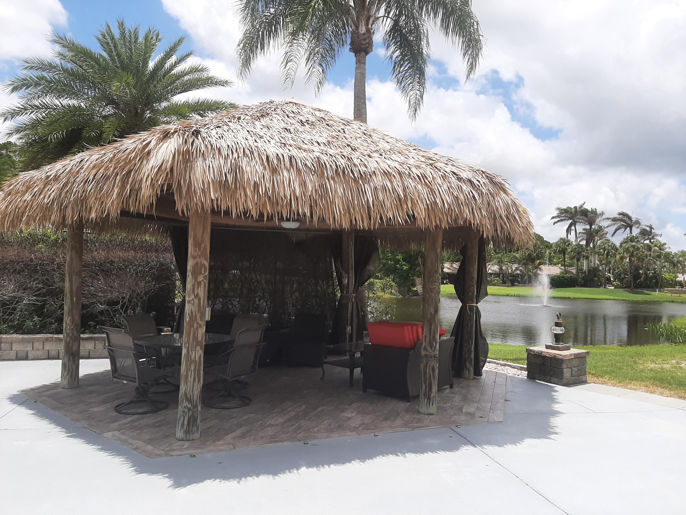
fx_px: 515
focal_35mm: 26
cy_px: 258
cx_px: 343
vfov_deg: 53.1
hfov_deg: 67.3
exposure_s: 1/3049
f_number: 1.7
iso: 40
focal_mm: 3.93
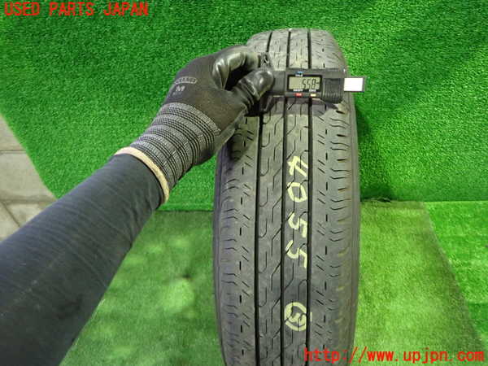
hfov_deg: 69.4
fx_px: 352
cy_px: 183
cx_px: 244
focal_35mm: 25
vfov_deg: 54.9
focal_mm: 4.5
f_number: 2
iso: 800
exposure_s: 1/25
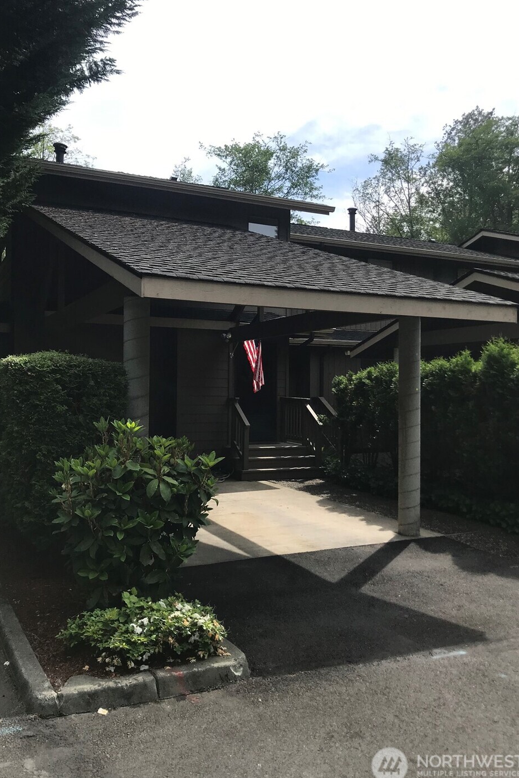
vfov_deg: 61.9
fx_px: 649
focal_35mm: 30
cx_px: 241
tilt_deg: +1.8
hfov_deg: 43.6
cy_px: 391
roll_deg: +0.1
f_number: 1.8
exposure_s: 1/1880
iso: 20
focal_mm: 3.99
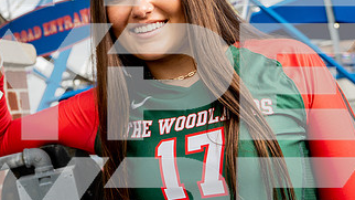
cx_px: 86
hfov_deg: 39.4
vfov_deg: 23.5
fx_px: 480
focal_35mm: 51
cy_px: 82
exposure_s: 1/2500
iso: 800
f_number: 4.5
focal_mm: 27
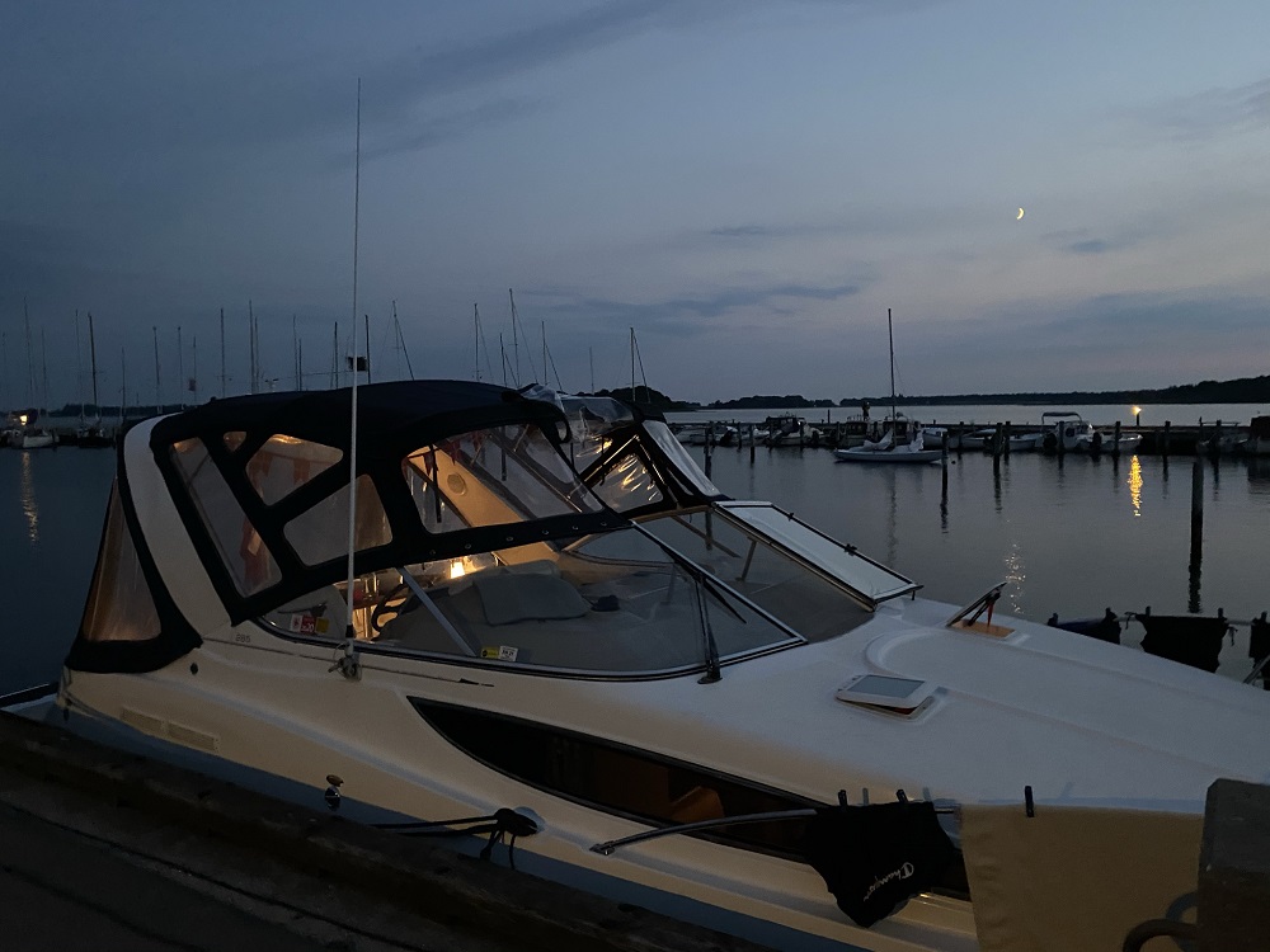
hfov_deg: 67.3
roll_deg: +0.9
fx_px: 954
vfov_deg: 53.1
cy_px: 476
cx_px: 635
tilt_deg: -3.5
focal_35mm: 26
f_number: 1.8
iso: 1000
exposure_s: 1/26
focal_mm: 4.25
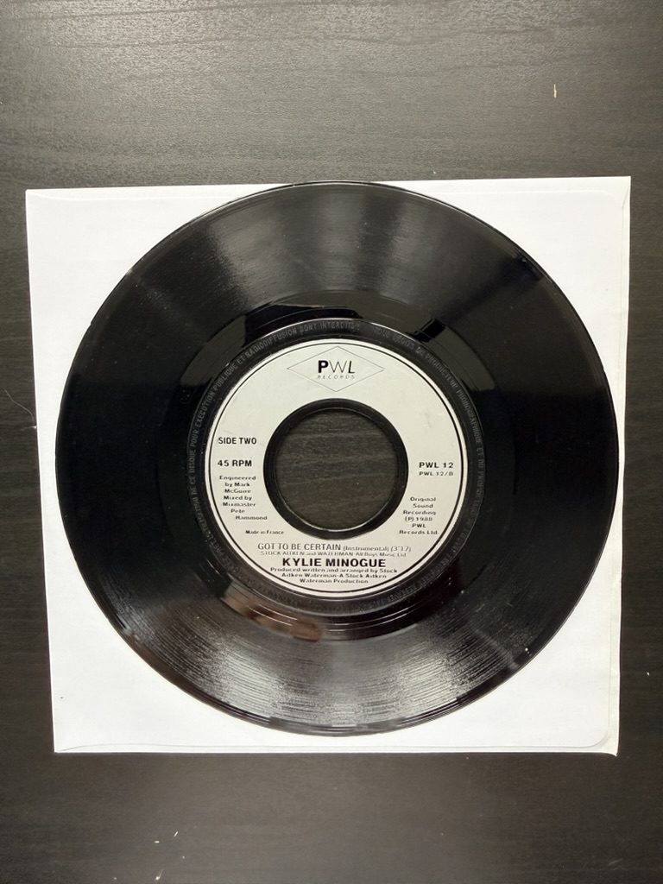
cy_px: 442
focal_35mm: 24
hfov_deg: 56.8
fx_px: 613
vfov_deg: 71.6
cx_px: 332
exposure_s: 1/99
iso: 200
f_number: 2.2
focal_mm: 2.22
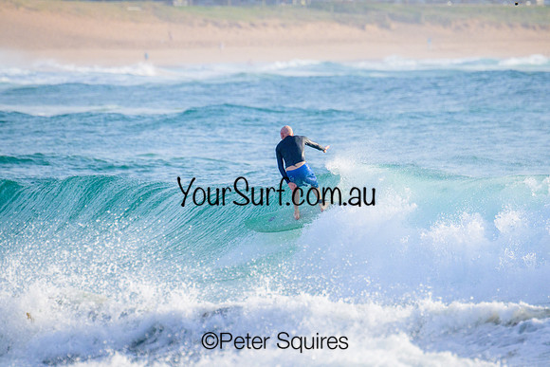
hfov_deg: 2.5
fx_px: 12787
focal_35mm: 837
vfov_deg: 1.6
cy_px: 175
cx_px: 288
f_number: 13
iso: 1400
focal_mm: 800
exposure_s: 1/2000
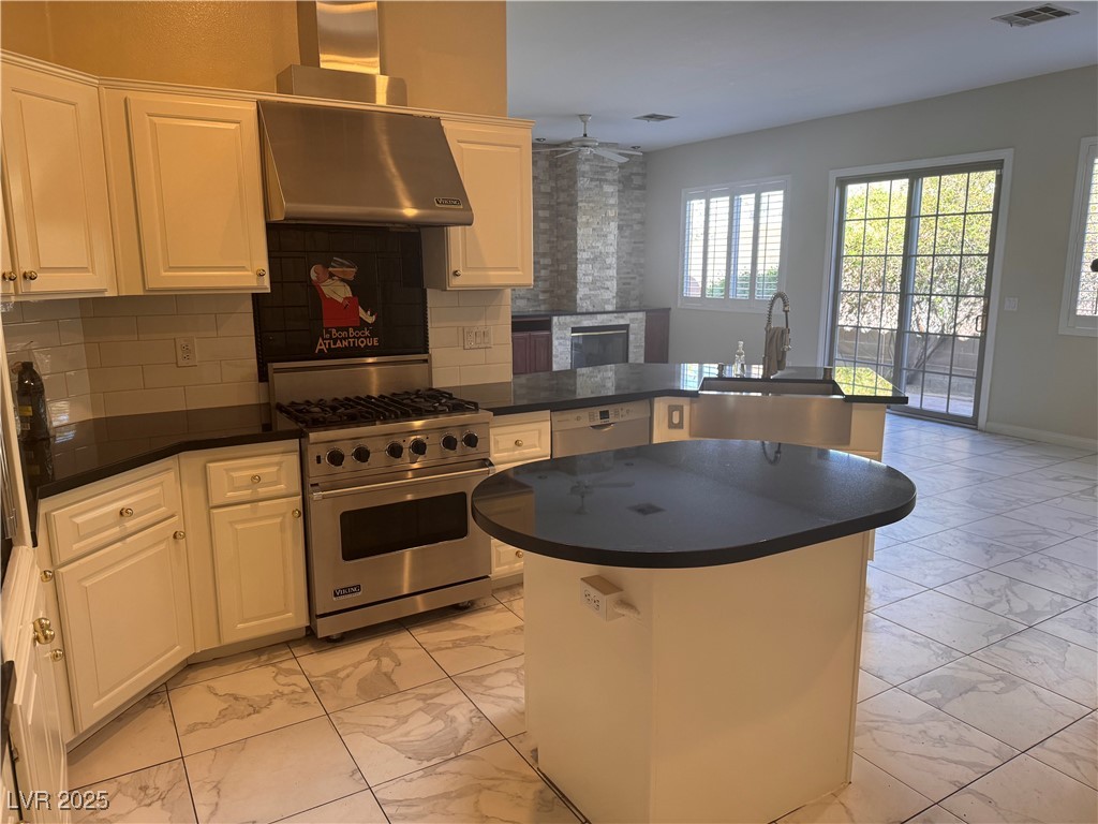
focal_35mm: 24
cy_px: 412
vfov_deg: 56.8
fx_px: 761
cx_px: 549
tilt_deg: -11.4
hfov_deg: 71.6
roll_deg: +0.4
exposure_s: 1/120
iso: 200
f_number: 1.78
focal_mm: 6.76
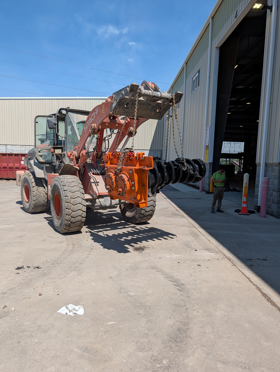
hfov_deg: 56.9
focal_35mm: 24
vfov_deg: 71.5
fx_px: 258
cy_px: 186
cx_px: 140
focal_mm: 6.9
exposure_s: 1/8772
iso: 23
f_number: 1.68
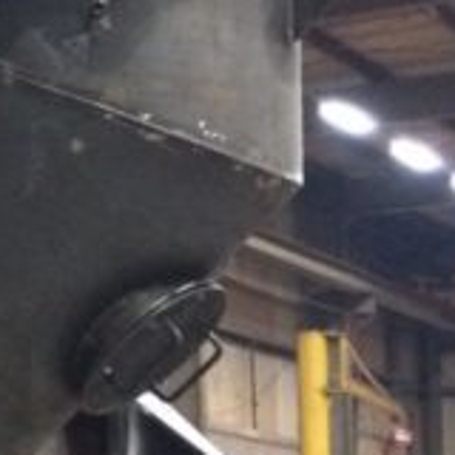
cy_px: 134
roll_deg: -2.9
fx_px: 2439
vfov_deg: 10.6
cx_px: -697
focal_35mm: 164
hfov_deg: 9.3
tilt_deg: +8.5
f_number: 2.2
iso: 320
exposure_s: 1/25
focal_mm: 4.15
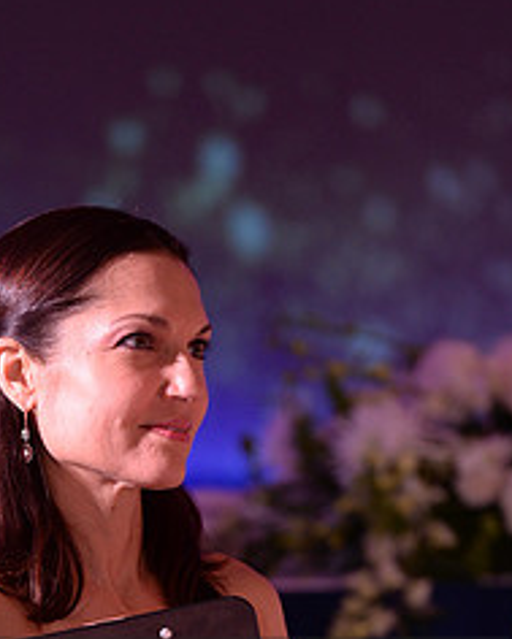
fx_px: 8707
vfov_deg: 4.2
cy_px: 728
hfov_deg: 3.4
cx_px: 137
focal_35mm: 460
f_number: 3.2
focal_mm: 200
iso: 1600
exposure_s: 1/250
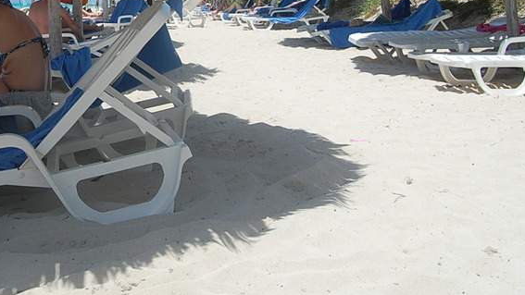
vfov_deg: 22.7
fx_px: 710
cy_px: 12
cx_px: 129
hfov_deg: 39.4
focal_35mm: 51
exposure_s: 1/400
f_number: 10
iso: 200
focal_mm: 18
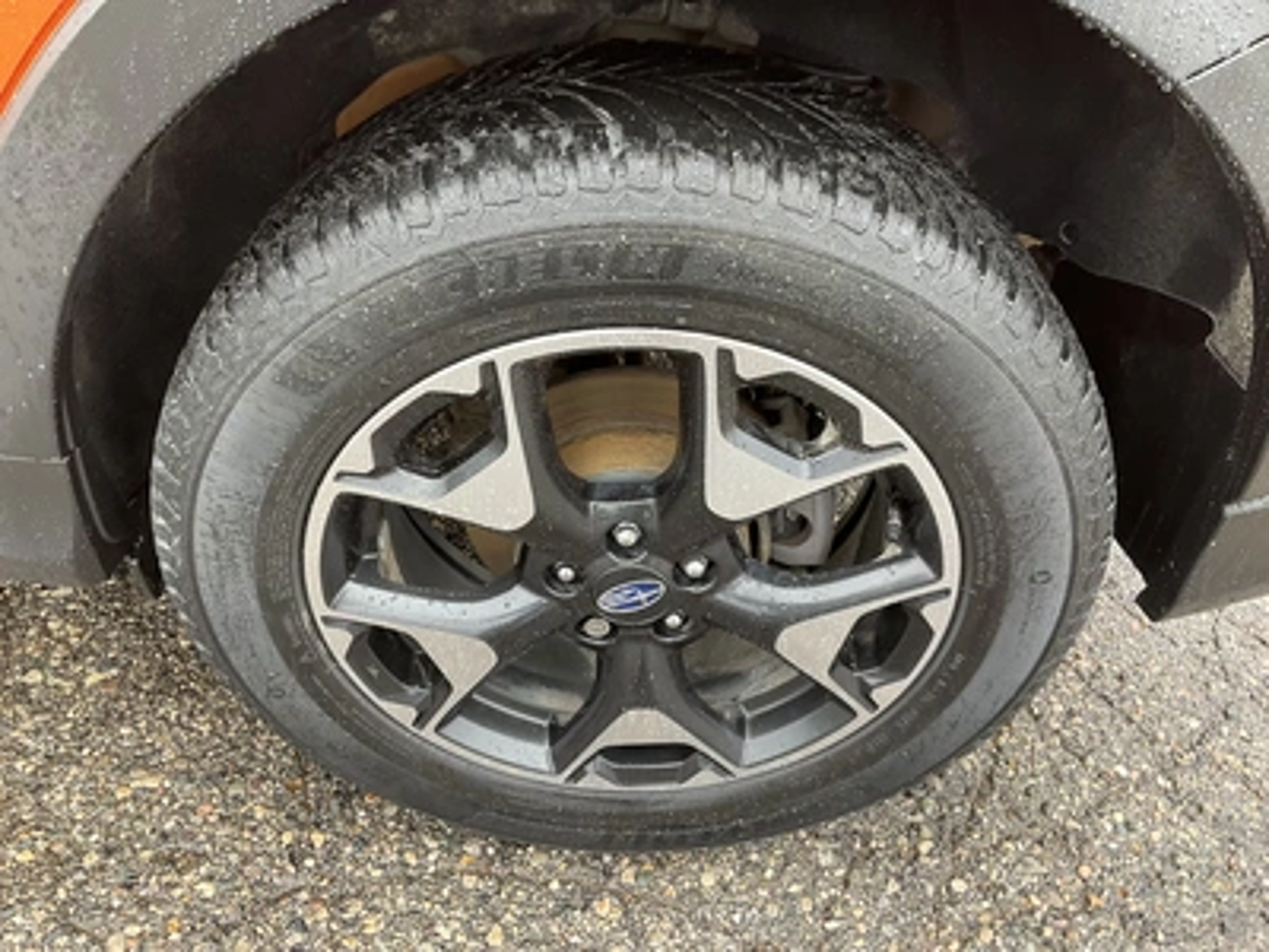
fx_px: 1063
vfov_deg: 48.2
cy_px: 476
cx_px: 634
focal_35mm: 29
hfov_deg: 61.7
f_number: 1.8
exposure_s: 1/101
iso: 64
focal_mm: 3
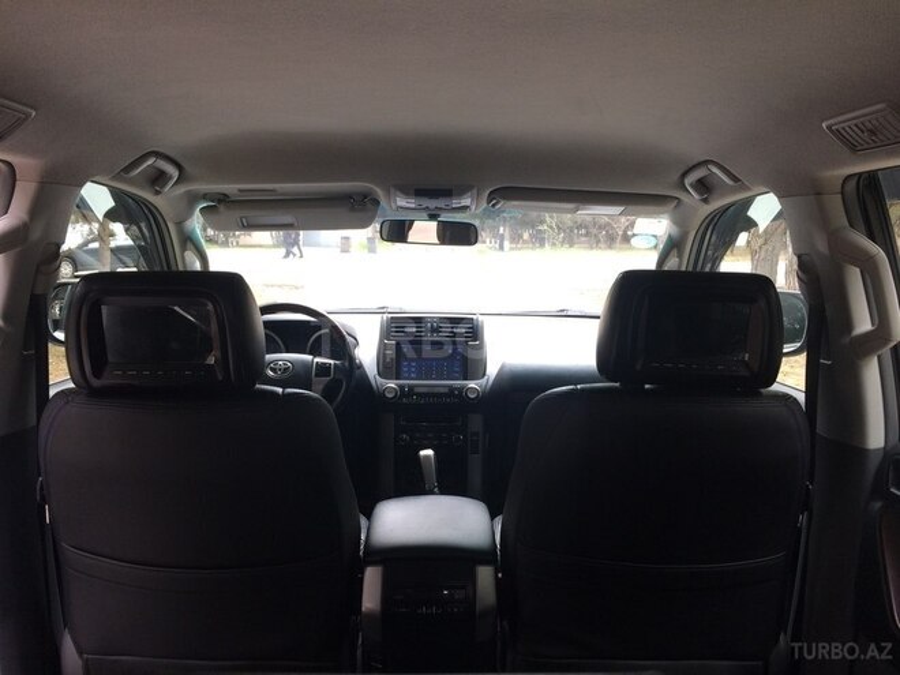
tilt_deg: -7.9
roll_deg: -0.8
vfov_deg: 48.2
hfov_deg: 61.7
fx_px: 754
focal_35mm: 29
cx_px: 450
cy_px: 338
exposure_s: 1/100
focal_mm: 4.15
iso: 50
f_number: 2.2
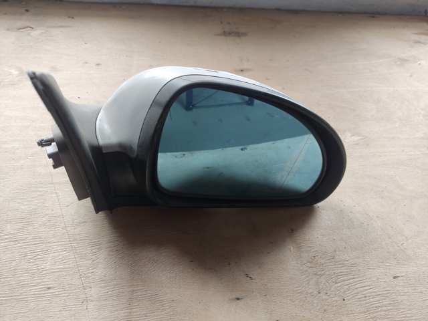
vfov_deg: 54.9
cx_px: 214
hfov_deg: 69.4
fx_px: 309
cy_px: 160
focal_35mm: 25
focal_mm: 4.71
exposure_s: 1/50
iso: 129
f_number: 1.79
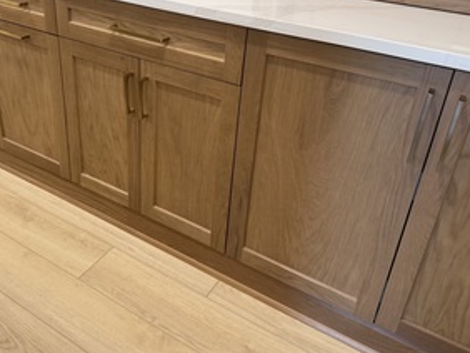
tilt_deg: -26.4
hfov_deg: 53.2
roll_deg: -0.9
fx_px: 462
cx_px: 170
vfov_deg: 41.2
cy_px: 110
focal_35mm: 34
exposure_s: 1/120
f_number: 1.78
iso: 200
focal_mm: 6.76
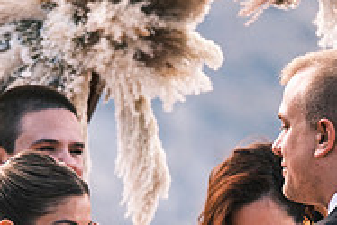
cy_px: 285
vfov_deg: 2.2
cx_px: 146
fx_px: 5864
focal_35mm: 626
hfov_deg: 3.3
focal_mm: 134.4
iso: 400
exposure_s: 1/1700
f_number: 2.8
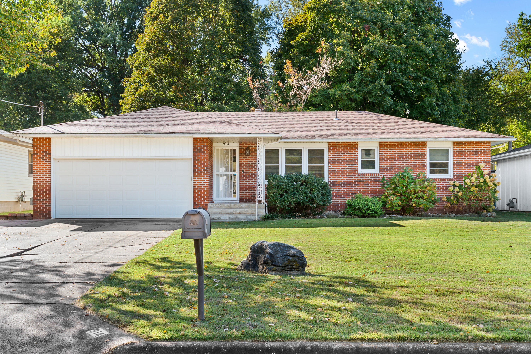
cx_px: 266
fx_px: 575
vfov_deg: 34.2
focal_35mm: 39
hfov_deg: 49.5
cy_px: 177
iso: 640
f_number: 8
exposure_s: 1/30
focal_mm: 39
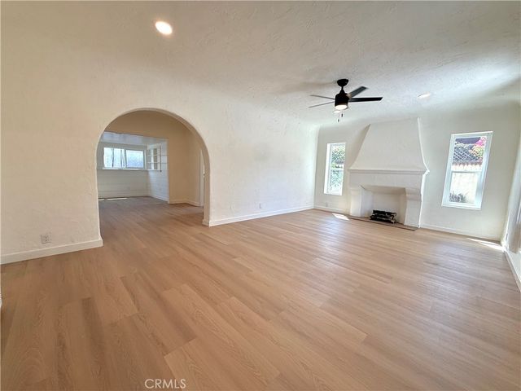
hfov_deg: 102.1
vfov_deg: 85.7
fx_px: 211
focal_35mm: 14
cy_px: 196
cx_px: 260
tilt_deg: -6.3
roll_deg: -1.6
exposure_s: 1/120
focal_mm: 2.22
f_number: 2.2
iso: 50
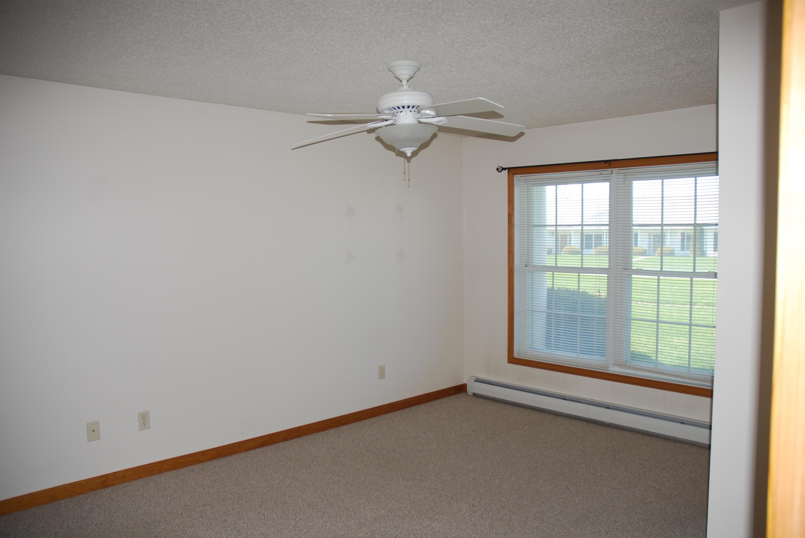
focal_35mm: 27
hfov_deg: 67.3
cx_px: 402
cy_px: 269
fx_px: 604
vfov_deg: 48.0
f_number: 3.5
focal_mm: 18
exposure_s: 1/60
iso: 100
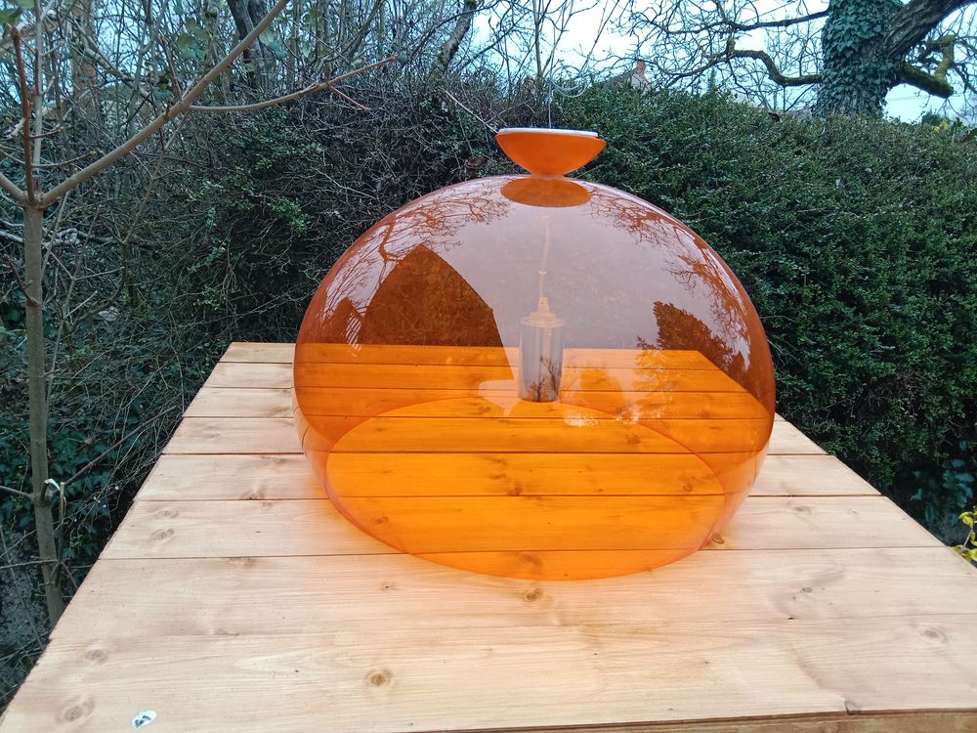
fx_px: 762
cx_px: 488
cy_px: 366
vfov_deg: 51.4
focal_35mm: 27
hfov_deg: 65.3
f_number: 2.2
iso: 114
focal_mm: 3.65
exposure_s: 1/50
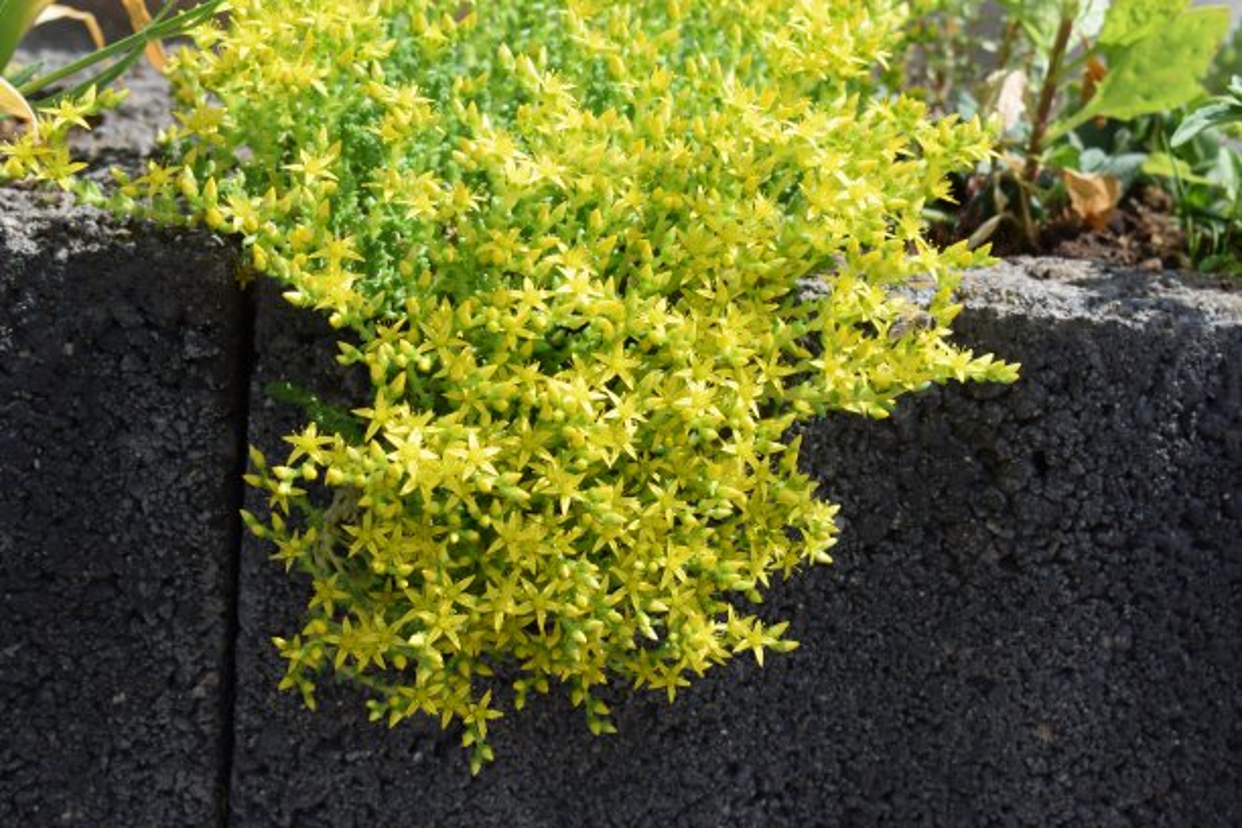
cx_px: 621
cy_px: 414
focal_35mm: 82
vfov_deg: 16.6
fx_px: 2846
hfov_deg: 24.6
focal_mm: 55
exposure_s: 1/250
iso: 200
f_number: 8
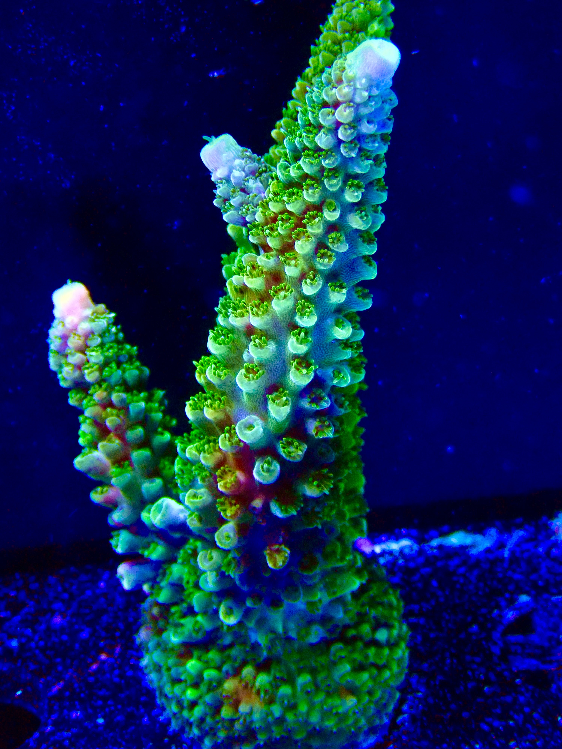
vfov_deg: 23.8
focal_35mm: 82
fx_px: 1775
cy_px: 374
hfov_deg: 18.0
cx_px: 281
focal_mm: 14.62
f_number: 5.6
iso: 1600
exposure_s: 1/160
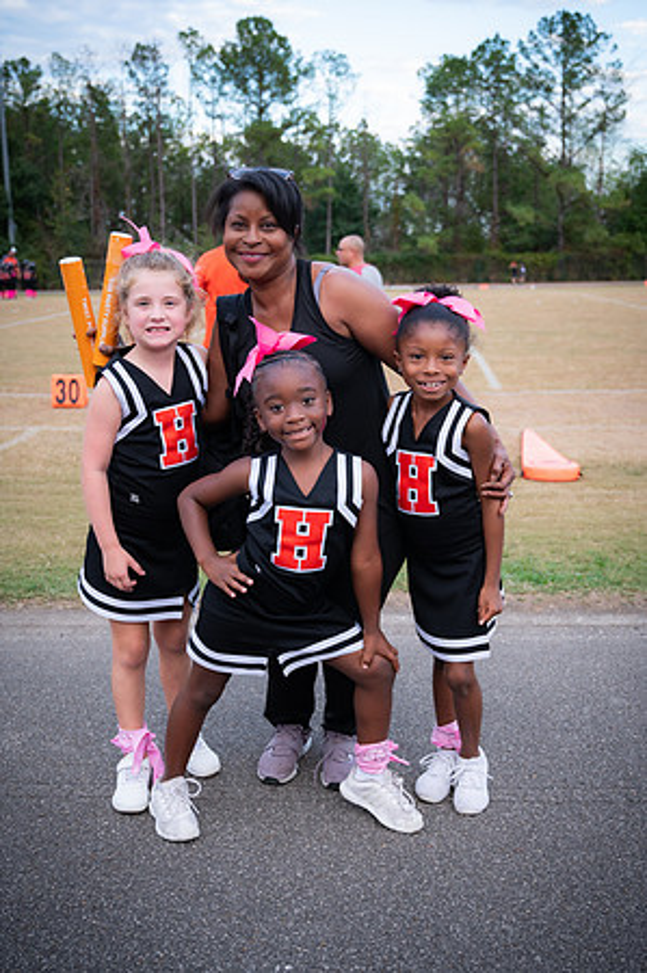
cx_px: 324
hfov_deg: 35.0
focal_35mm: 38
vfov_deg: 50.7
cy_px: 486
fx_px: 1027
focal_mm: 38
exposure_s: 1/400
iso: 640
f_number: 4
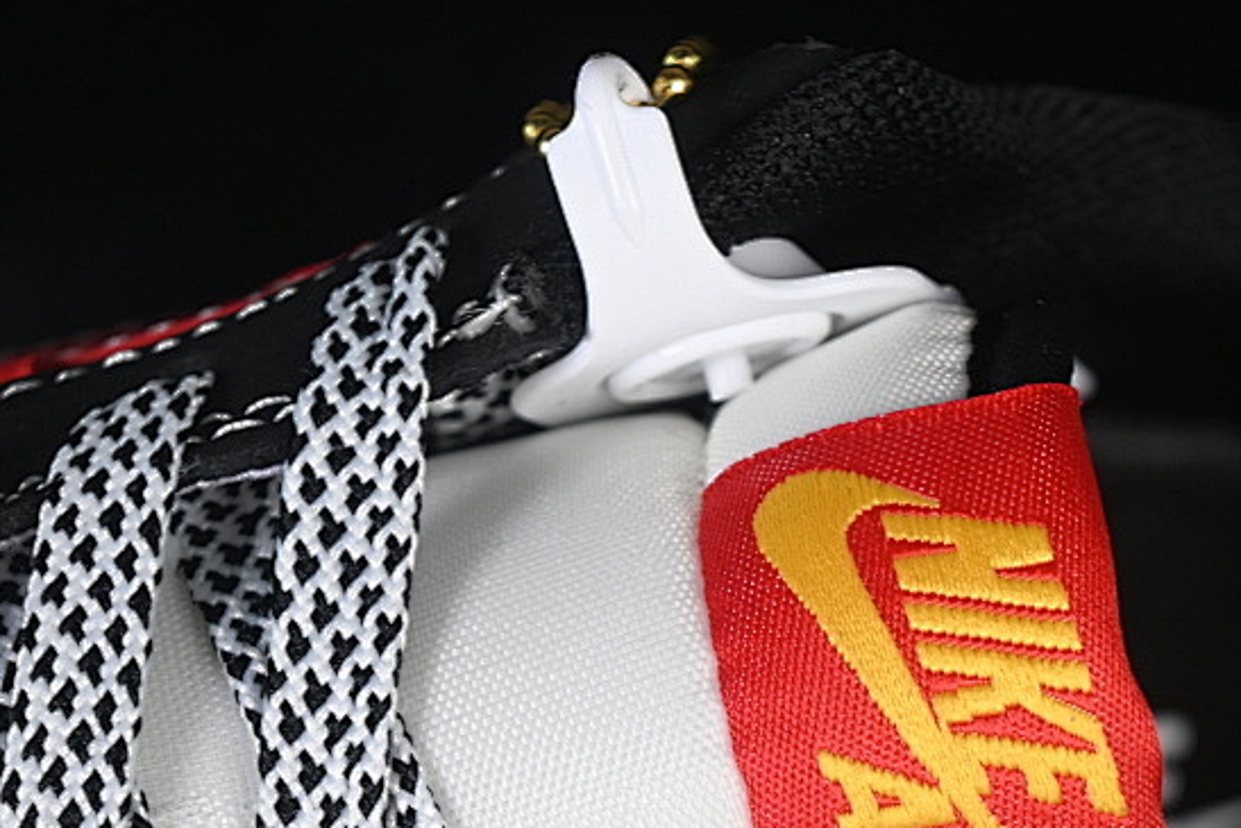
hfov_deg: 13.9
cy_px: 778
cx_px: 735
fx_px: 5103
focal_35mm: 148
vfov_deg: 9.2
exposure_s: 1/60
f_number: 6.3
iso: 160
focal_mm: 50
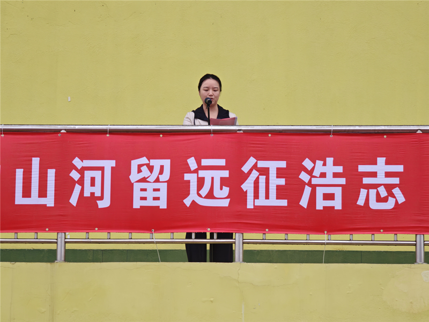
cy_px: 161
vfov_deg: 11.6
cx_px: 214
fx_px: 1586
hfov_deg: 15.4
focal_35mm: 128
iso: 800
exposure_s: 1/50
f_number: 2.6
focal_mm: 21.77
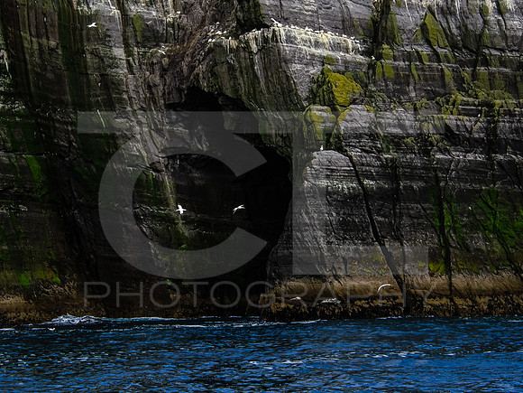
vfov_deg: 10.7
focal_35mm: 139
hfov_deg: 14.2
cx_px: 222
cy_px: 194
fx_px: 2096
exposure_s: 1/160
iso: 500
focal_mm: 78
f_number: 18
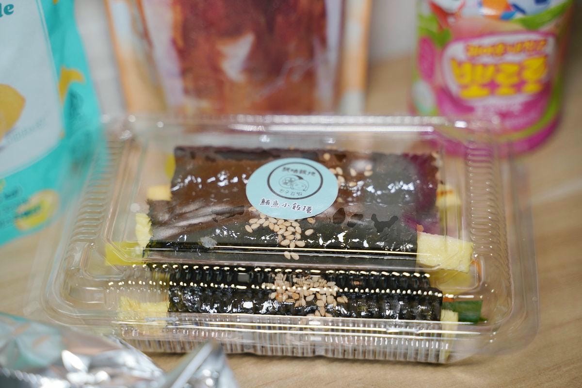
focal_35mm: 75
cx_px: 291
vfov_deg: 18.2
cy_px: 194
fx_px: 1212
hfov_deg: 27.0
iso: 250
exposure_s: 1/80
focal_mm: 75
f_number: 4
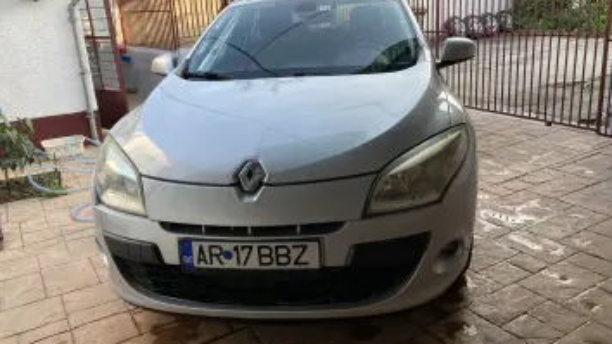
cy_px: 159
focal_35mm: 31
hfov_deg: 62.6
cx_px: 309
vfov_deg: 37.7
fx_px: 503
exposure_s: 1/121
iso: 50
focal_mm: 3.99
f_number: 1.8
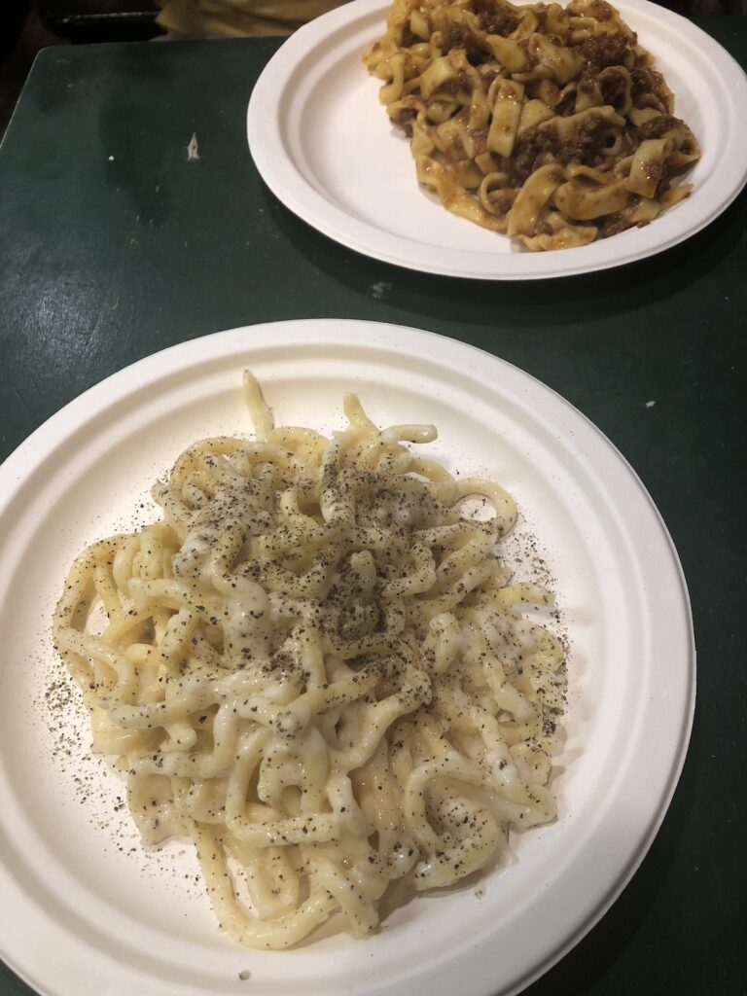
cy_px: 498
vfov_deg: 63.4
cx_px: 374
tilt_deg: -54.7
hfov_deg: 49.7
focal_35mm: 28
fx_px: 806
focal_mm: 3.99
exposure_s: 1/25
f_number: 1.8
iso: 40
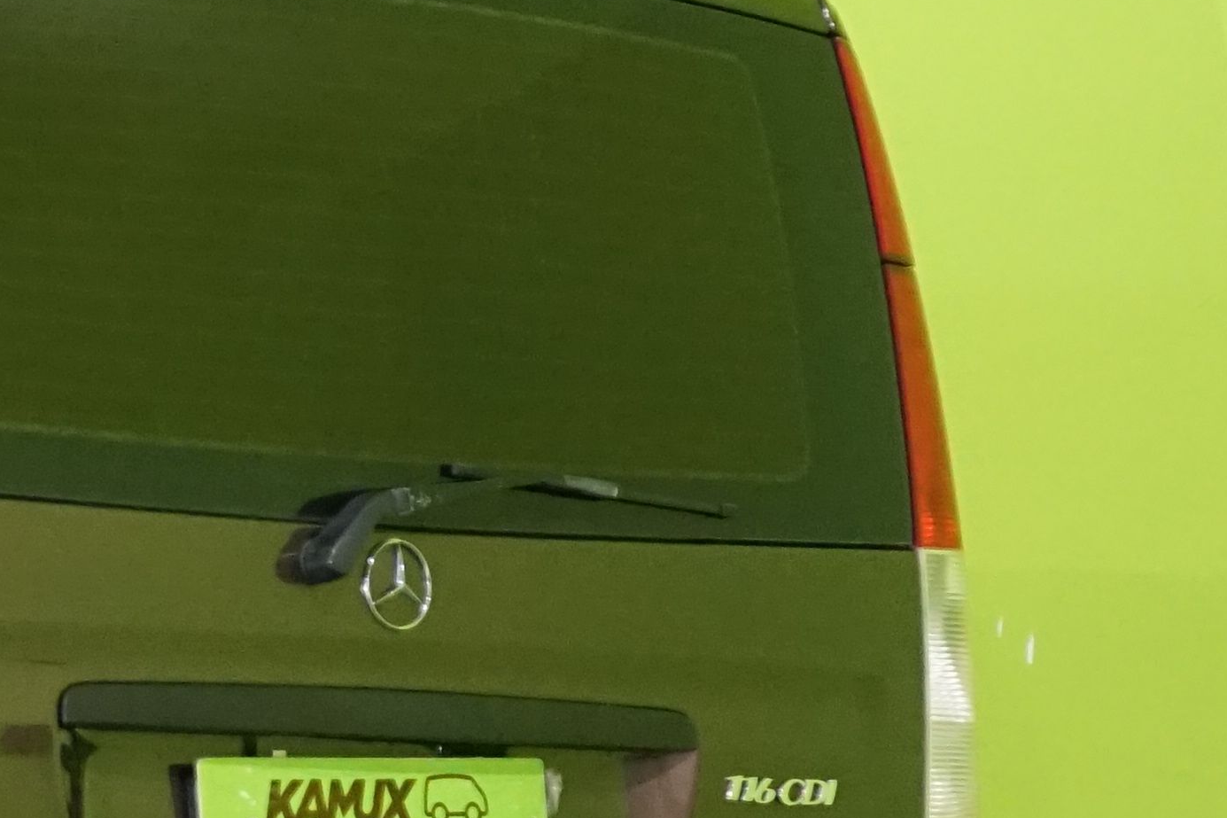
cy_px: 568
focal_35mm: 234
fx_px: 7974
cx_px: -846
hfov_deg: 8.5
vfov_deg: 5.9
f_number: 5
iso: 4000
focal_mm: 54
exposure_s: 1/125
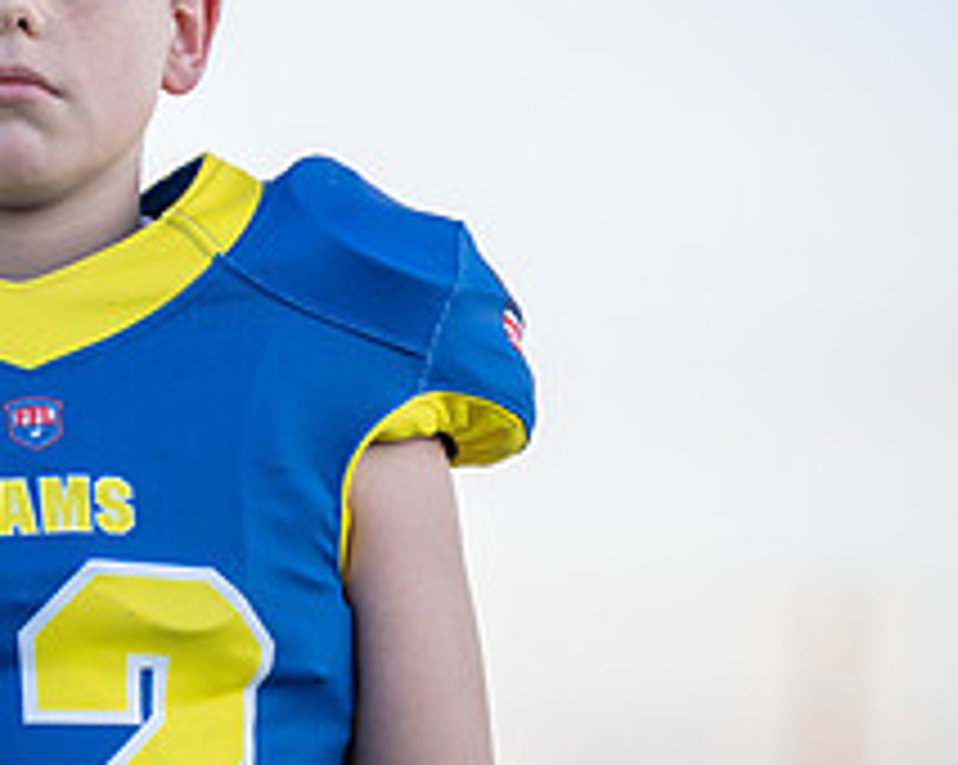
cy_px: 335
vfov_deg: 3.7
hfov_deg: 4.7
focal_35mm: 415
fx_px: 11756
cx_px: 36
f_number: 2.8
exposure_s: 1/400
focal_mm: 162
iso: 100
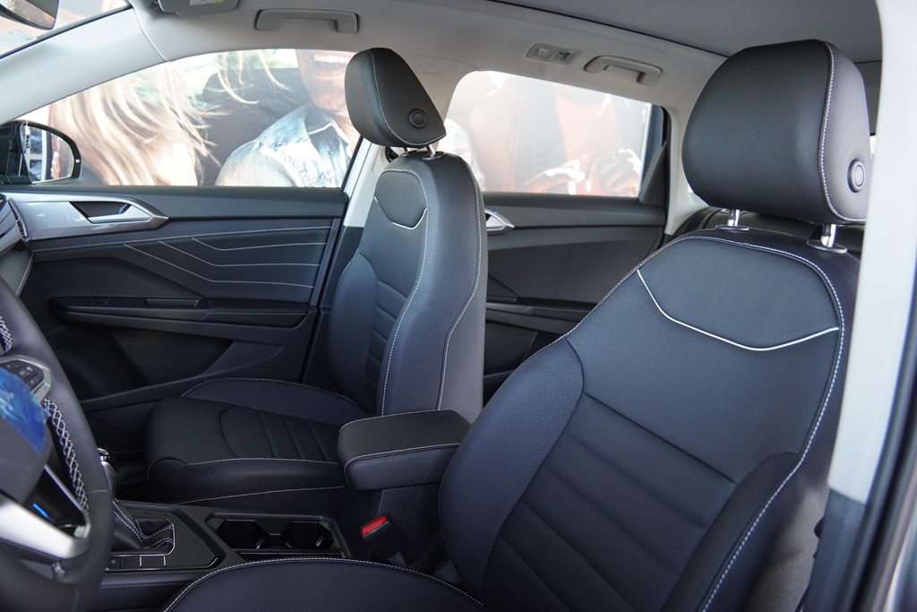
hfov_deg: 70.4
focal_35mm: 26
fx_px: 650
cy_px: 306
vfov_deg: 50.4
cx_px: 458
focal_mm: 17
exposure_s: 1/160
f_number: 3.2
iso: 1600
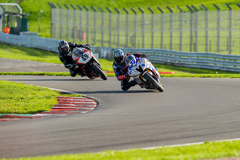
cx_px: 137
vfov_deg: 3.0
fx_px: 3037
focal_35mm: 455
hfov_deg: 4.5
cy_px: 70
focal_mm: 400
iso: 125
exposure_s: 1/400
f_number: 5.6
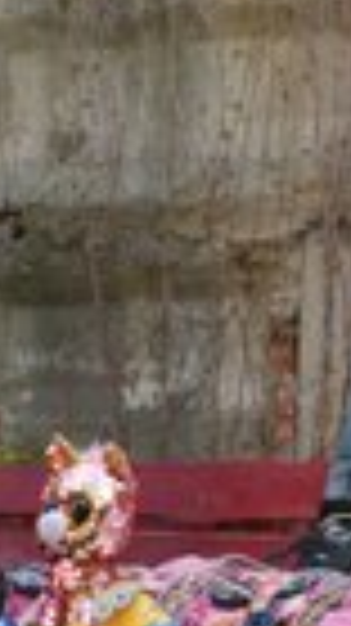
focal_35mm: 121
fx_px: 2006
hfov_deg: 9.6
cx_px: 576
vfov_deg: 17.7
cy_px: 327
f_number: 4.5
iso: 160
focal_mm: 40
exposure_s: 1/50
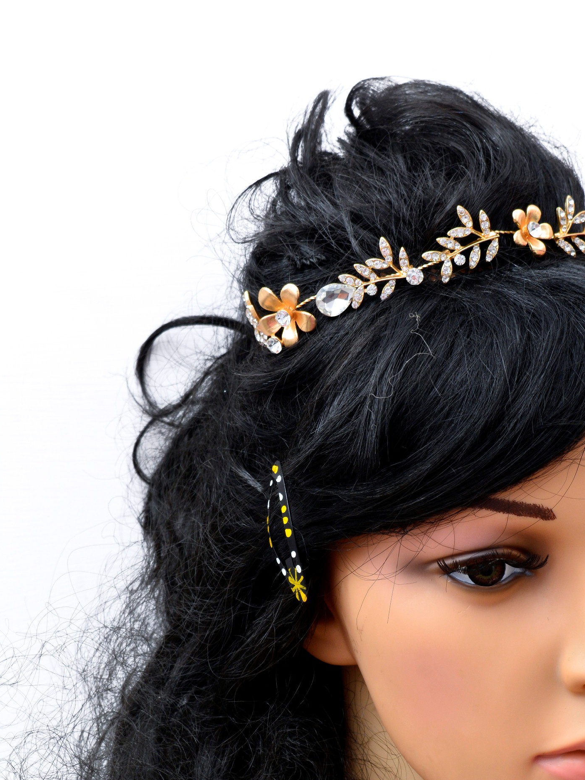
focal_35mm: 98
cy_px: 608
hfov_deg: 15.0
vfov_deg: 19.8
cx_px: 417
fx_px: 2208
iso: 200
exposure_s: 1/80
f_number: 10
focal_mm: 42
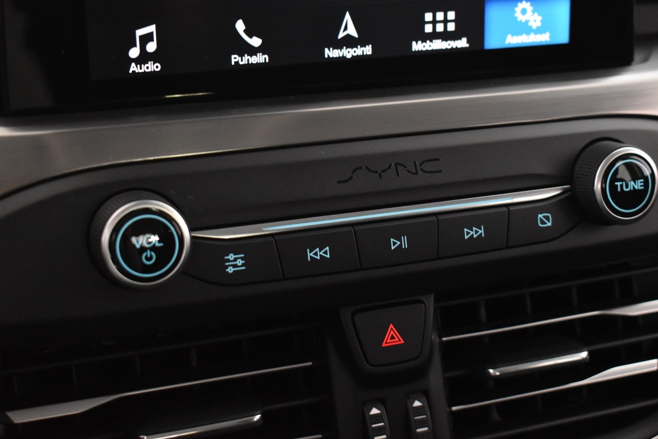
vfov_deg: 21.6
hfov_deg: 31.9
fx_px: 1151
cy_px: 202
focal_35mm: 63
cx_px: 368
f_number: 4.8
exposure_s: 1/25
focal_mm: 36
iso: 3200
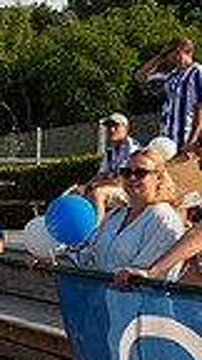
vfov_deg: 20.9
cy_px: 281
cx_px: -392
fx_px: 962
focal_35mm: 101
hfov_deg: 9.5
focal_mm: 24
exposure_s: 1/1600
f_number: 4
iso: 250
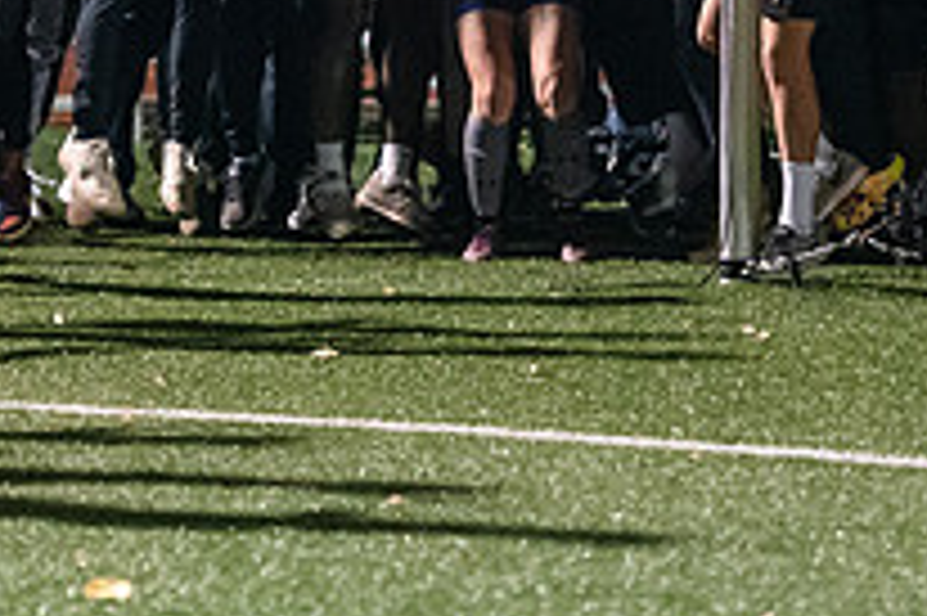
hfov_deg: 5.9
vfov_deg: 3.9
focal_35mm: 352
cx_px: 356
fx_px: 9057
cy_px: -65
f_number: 3.2
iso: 8000
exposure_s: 1/640
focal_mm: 125
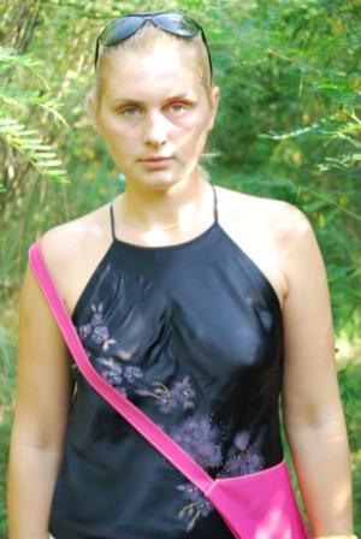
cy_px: 270
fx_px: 1237
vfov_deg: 24.6
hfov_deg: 16.6
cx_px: 180
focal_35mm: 82
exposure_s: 1/13
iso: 100
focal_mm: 55
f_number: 5.6
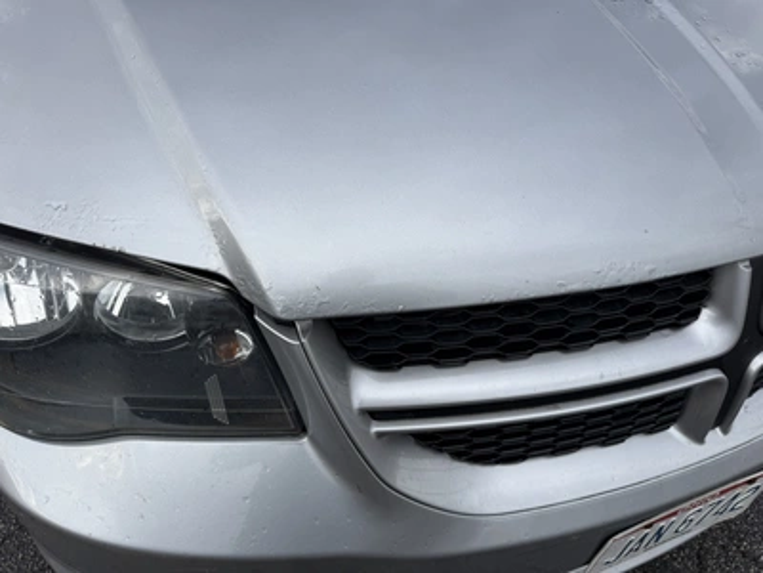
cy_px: 286
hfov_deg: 71.6
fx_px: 529
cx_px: 382
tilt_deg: -43.3
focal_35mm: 24
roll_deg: -0.8
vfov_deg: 56.8
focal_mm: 6.76
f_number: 1.78
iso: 80
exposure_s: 1/1192
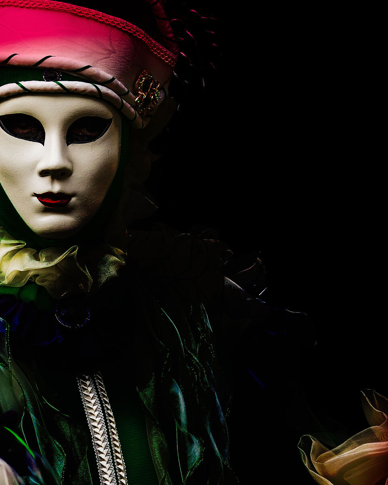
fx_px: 4220
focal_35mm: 294
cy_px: 372
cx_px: 82
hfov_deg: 5.3
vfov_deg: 6.6
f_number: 2.8
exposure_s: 1/640
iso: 200
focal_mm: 75
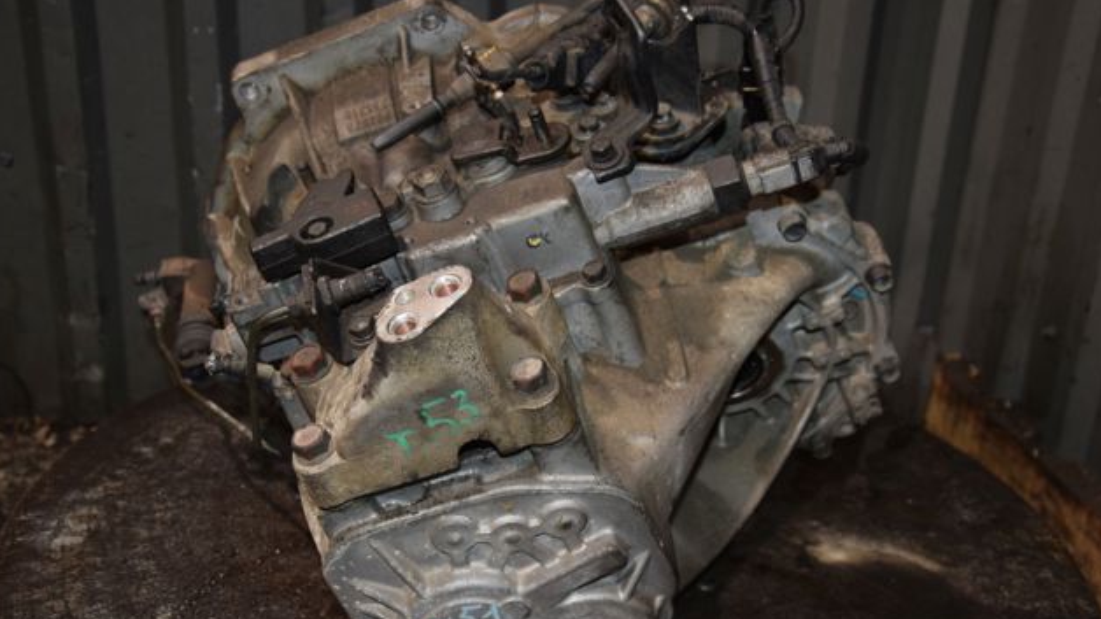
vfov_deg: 24.9
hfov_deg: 42.9
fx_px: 1401
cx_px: 547
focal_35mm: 48
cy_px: 342
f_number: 5
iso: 800
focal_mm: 30
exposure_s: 1/60
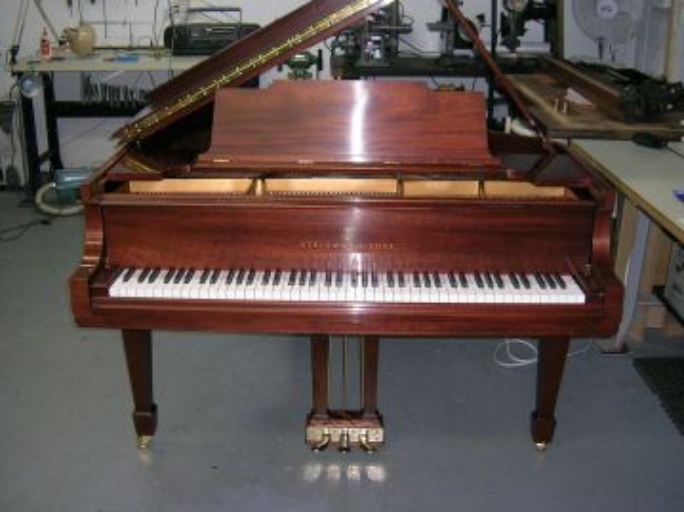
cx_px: 333
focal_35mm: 39
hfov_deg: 47.9
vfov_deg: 36.8
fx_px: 770
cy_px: 234
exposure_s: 1/60.1
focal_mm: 5.4
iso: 115
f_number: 2.8
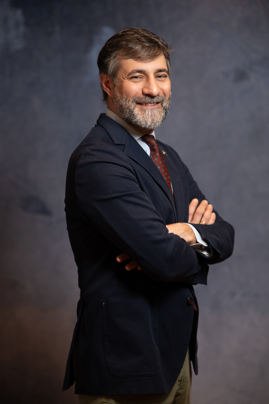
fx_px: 954
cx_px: 134
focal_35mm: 85
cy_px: 202
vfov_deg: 23.9
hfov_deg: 16.1
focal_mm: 85
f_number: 1.8
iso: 160
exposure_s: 1/200
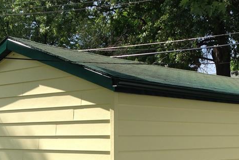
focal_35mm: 79
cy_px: 146
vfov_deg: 17.0
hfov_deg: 25.5
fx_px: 525
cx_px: 168
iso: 50
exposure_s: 1/789
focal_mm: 4.28
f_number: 2.4
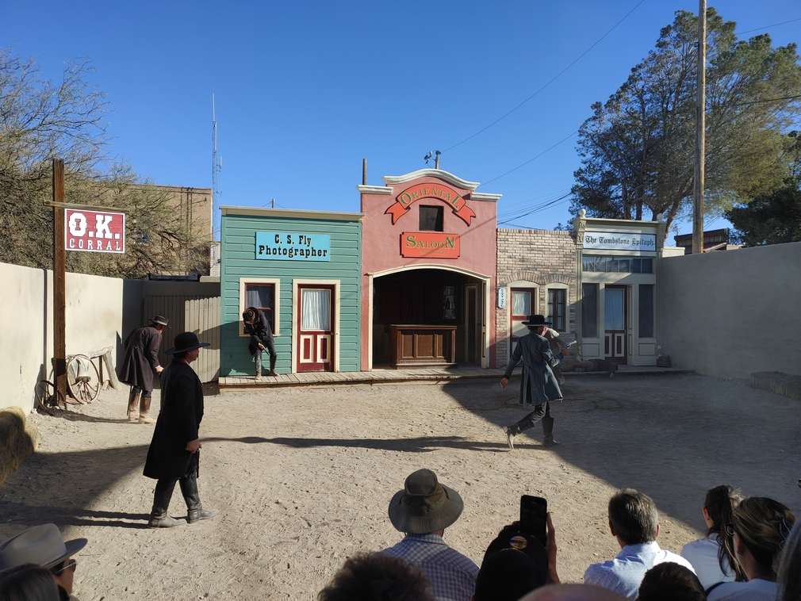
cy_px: 300
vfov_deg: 53.1
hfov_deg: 67.3
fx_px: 602
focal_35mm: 26
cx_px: 400
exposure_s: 1/2128
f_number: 1.8
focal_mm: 5.58
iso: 50
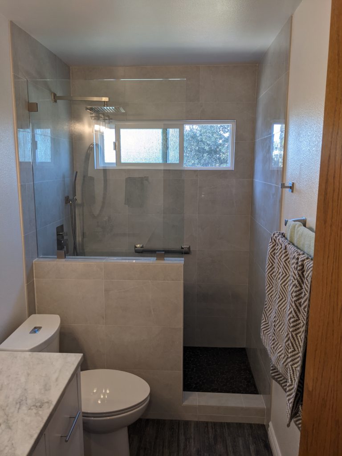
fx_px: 356
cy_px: 228
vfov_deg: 65.3
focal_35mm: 27
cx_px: 171
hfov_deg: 51.4
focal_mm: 4.38
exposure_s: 1/120
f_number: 1.73
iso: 80
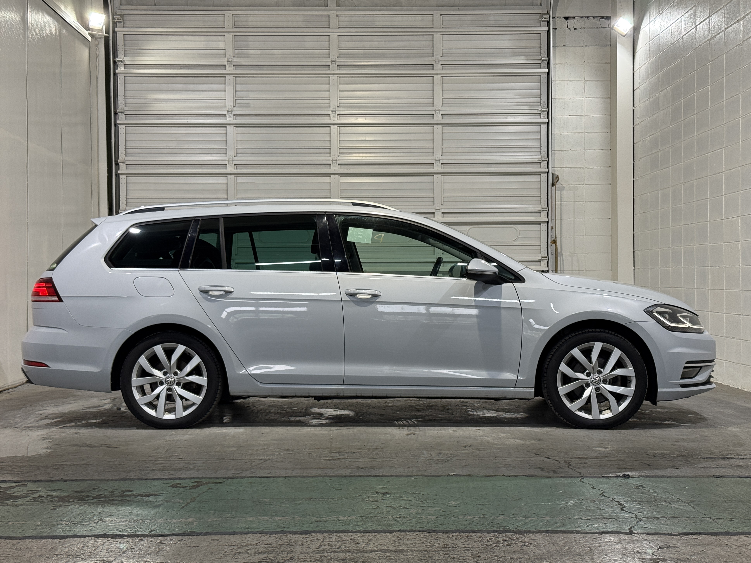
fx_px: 1085
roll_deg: +0.2
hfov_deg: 38.2
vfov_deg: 29.1
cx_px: 375
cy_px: 283
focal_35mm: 50
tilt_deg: +0.0
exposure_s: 1/60
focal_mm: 6.76
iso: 80
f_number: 1.78
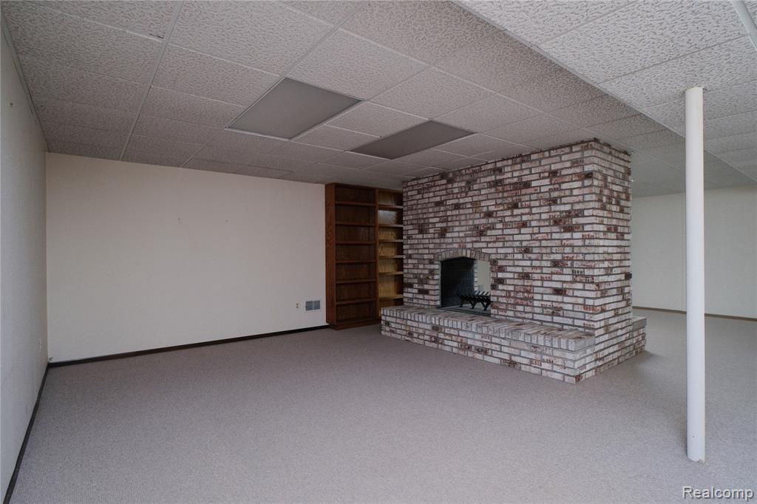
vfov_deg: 67.3
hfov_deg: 90.0
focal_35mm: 18
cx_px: 378
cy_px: 252
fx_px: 378
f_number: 6.4
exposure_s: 1/125
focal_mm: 12
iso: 800
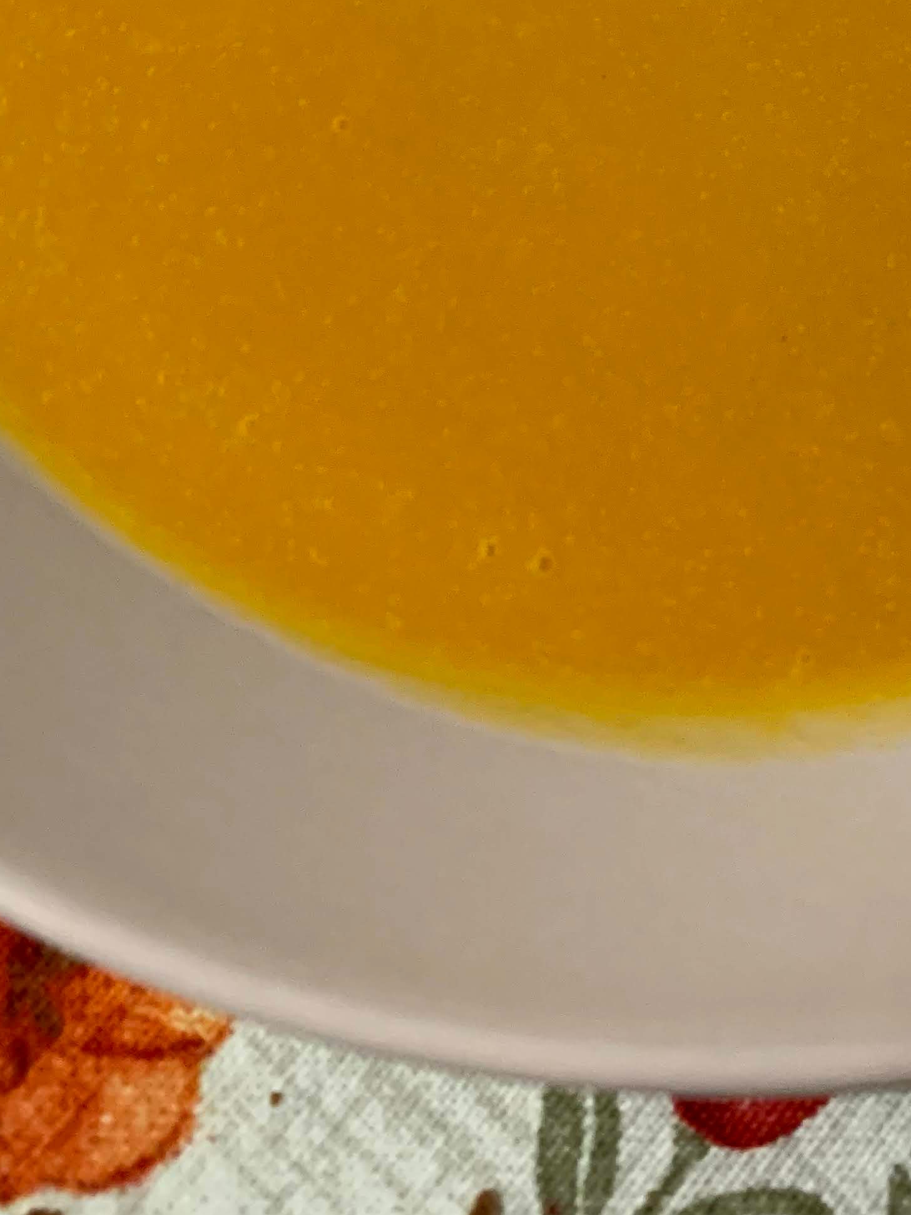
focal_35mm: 54
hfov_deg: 26.5
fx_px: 1895
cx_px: 731
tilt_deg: -65.4
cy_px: -24
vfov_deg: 32.4
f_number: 1.8
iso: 320
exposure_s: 1/50
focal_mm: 4.25
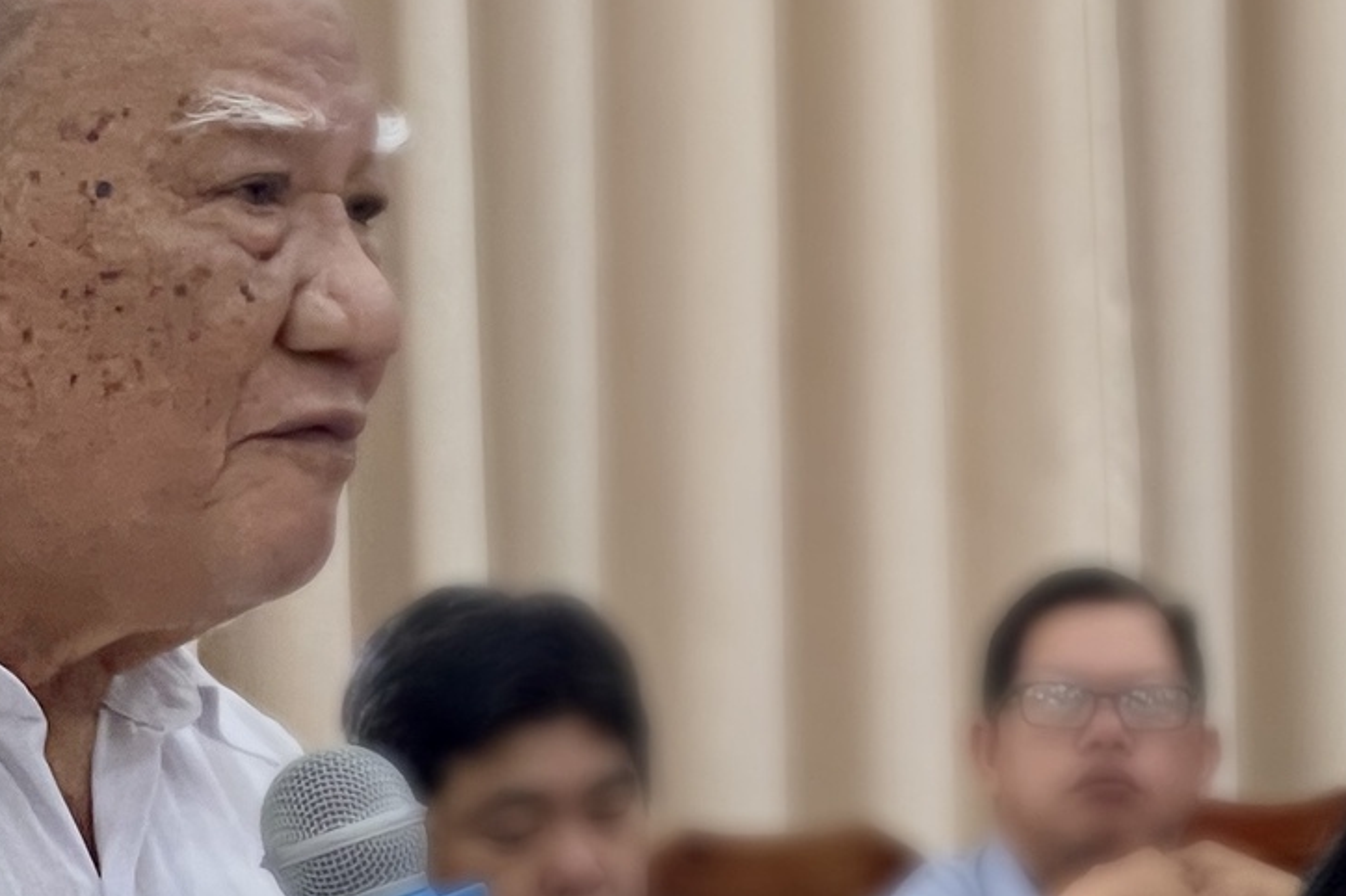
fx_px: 6876
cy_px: 1032
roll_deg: +2.1
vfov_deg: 7.4
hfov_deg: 11.2
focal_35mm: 184
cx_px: 556
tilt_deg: -2.8
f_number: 2.2
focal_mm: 7.5
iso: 160
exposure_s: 1/90
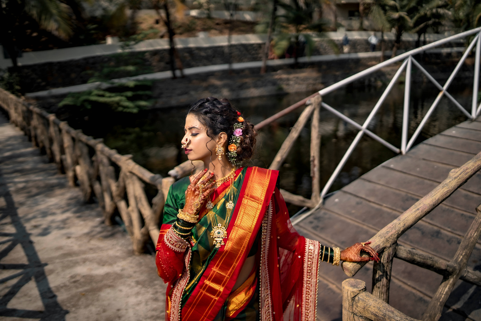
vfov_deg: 37.9
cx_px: 240
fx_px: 468
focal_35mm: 35
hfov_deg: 54.4
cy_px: 160
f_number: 1.4
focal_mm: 35
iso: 100
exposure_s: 1/8000
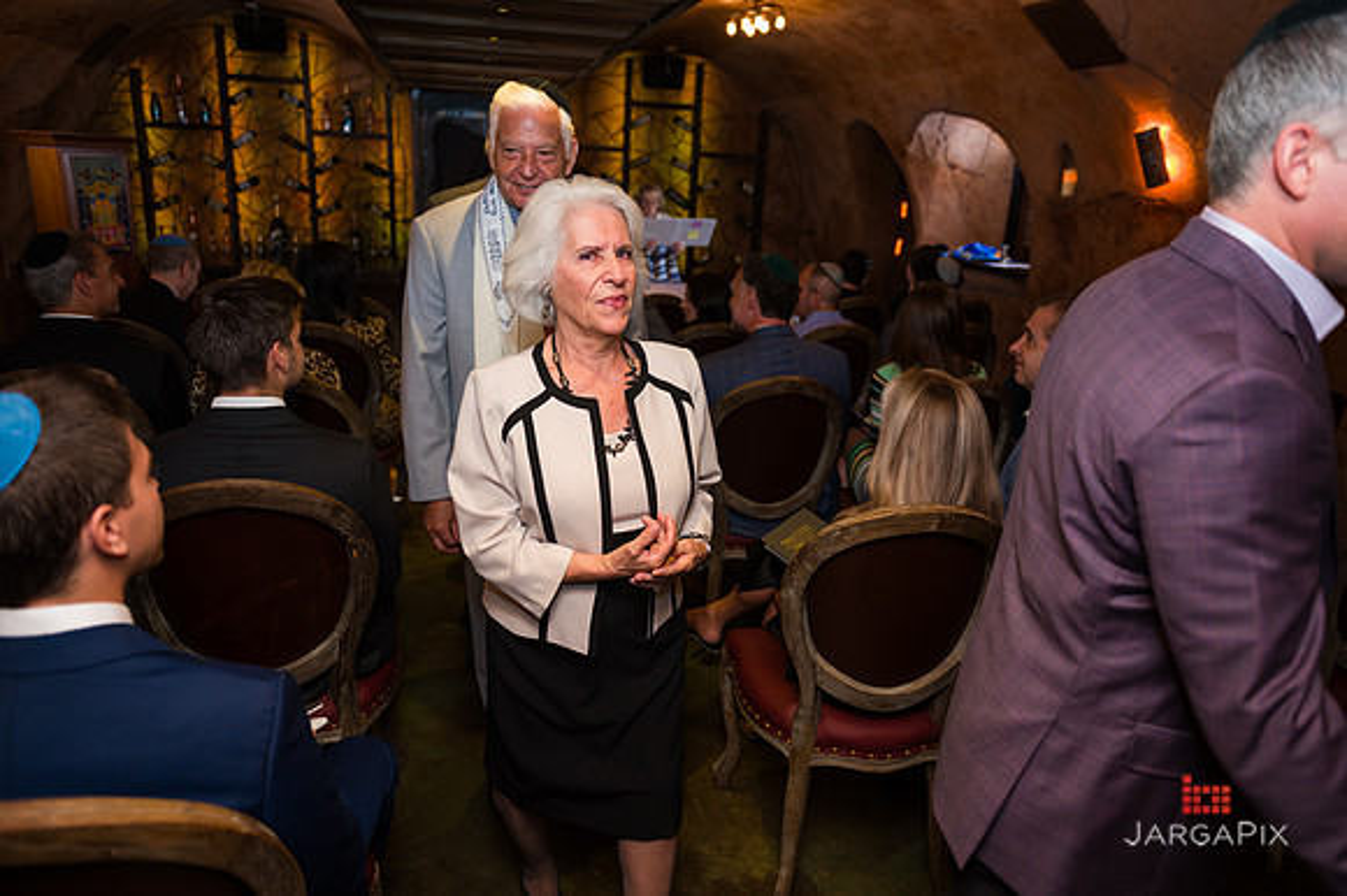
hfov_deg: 73.5
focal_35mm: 24
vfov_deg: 52.8
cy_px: 448
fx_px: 902
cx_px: 674
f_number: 3.2
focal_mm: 24
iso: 1250
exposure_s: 1/200
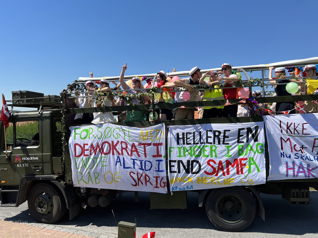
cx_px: 159
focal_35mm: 26
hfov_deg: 67.3
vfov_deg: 53.1
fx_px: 239
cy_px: 119
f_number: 1.5
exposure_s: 1/4630
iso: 50
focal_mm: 5.7
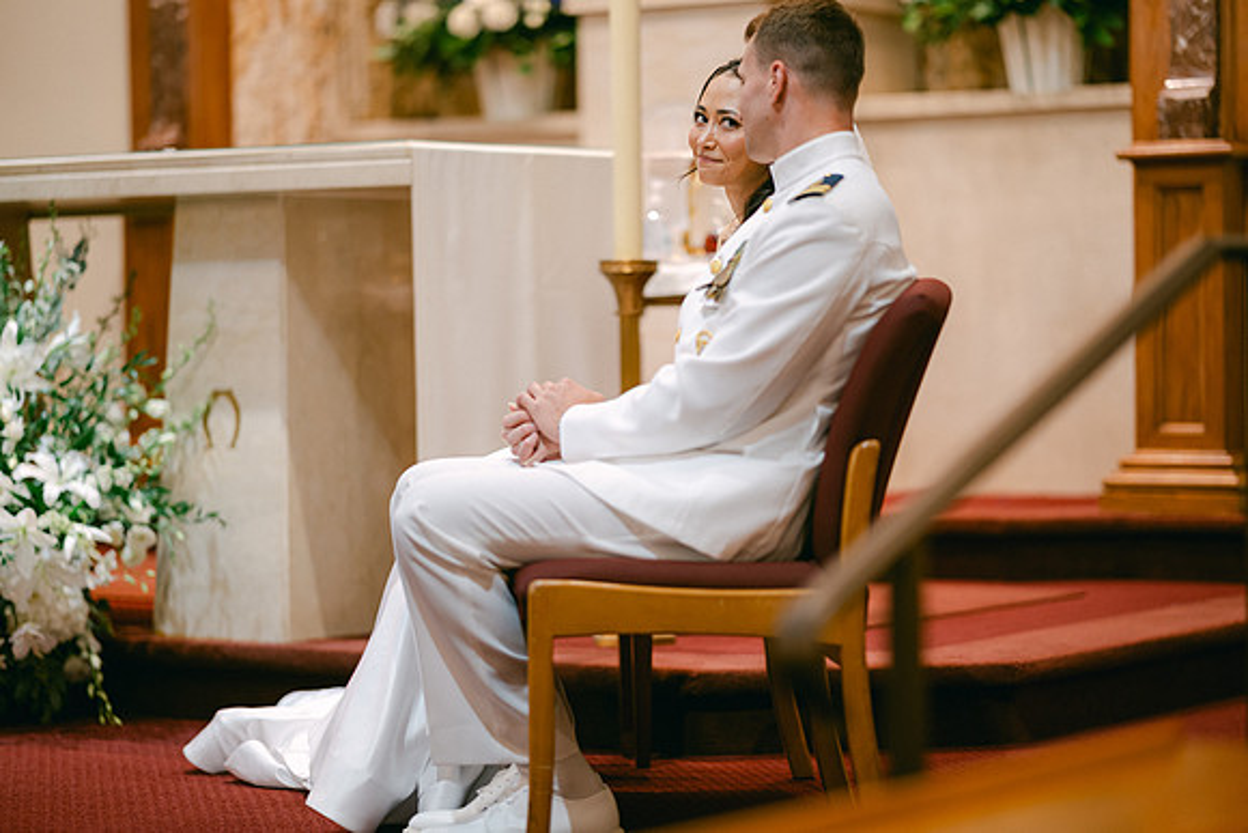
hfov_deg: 19.5
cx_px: 624
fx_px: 3641
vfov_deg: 13.0
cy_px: 416
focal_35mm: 105
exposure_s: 1/125
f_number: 1.4
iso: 320
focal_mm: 105
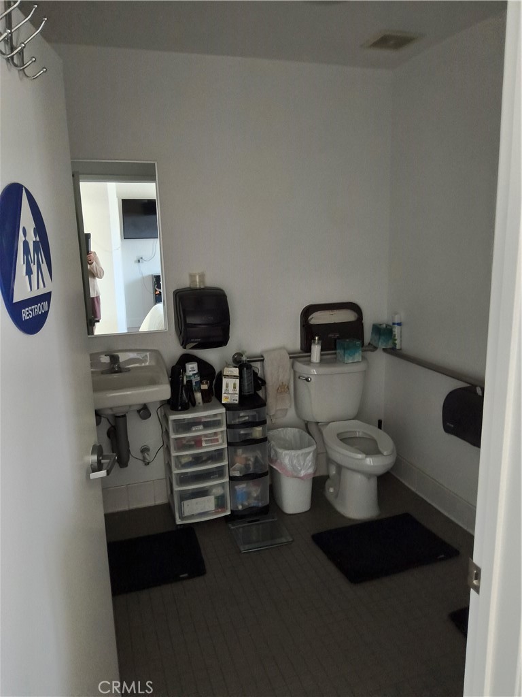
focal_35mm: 25
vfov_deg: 69.4
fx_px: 503
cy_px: 348
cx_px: 261
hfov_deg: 54.9
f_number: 2
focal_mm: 3.08
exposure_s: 1/24
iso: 400
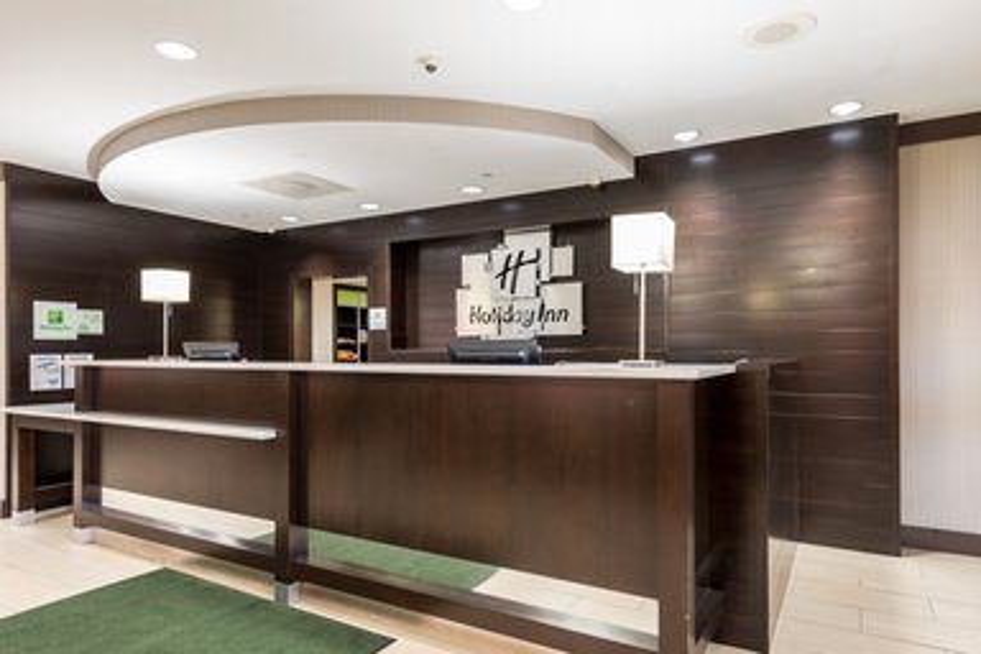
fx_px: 599
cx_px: 490
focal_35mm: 22
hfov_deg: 78.6
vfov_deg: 57.2
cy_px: 327
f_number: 8
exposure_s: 1/2.5
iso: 400
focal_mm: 22
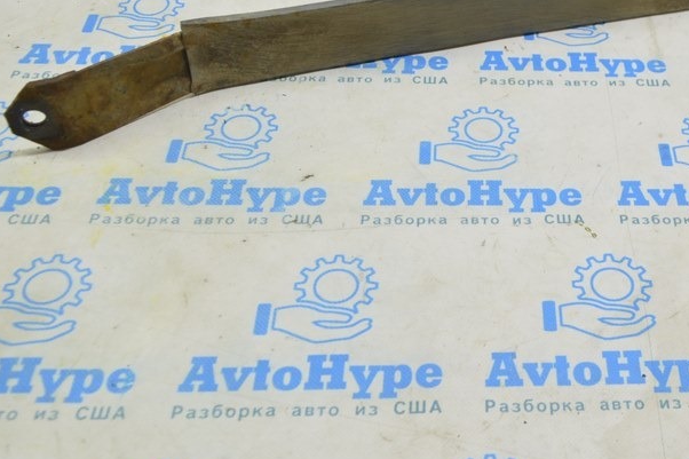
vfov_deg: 26.4
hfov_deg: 37.5
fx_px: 976
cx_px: 548
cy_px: 187
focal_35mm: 51
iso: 400
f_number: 5.6
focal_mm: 20
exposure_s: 1/20
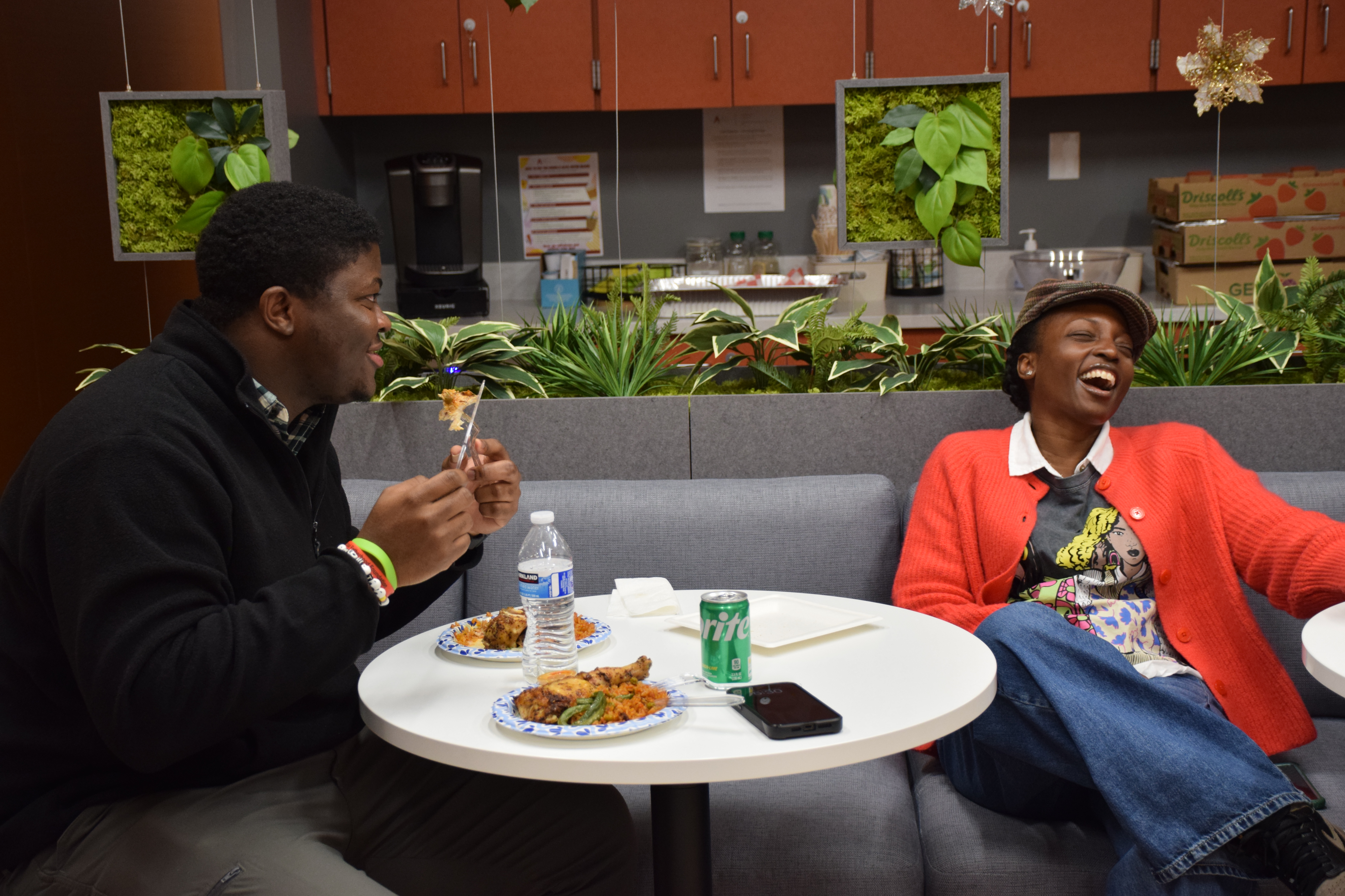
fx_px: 2129
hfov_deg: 35.1
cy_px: 448
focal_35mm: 57
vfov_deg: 23.8
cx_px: 672
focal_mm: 38
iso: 800
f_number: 4.5
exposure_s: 1/80
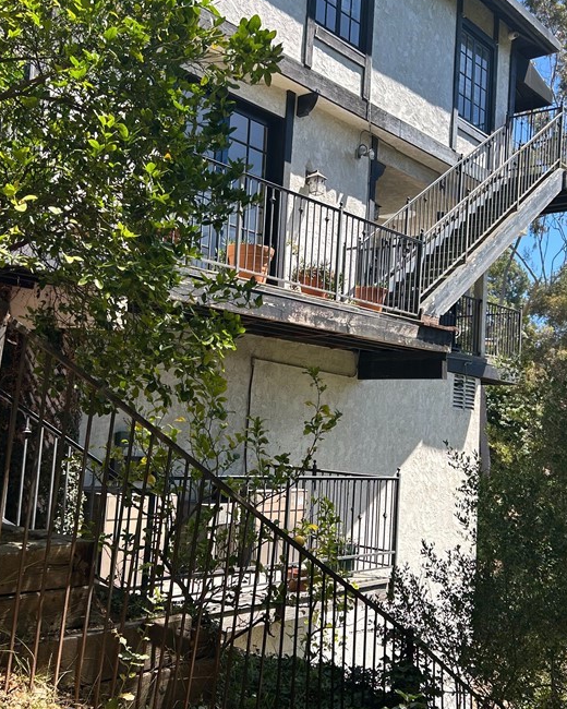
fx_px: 839
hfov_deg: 37.3
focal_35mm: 40
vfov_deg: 45.8
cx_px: 299
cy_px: 368
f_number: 1.5
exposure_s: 1/1531
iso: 50
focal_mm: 5.7
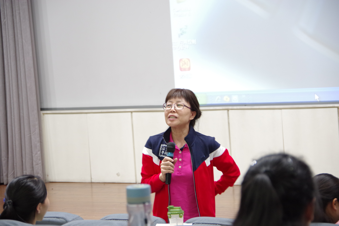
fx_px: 1101
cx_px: 170
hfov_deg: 17.5
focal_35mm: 117
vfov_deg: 11.7
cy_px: 113
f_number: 5.6
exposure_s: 1/15
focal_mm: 78
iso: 1600
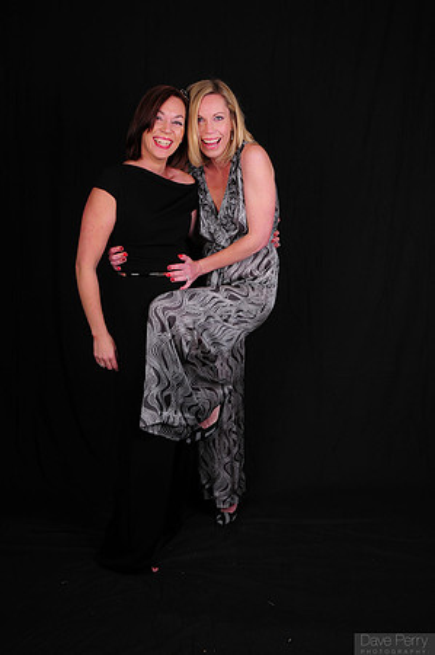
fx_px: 599
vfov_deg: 57.3
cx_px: 218
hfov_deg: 39.9
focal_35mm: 33
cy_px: 328
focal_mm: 22
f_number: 8
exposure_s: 1/125
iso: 200
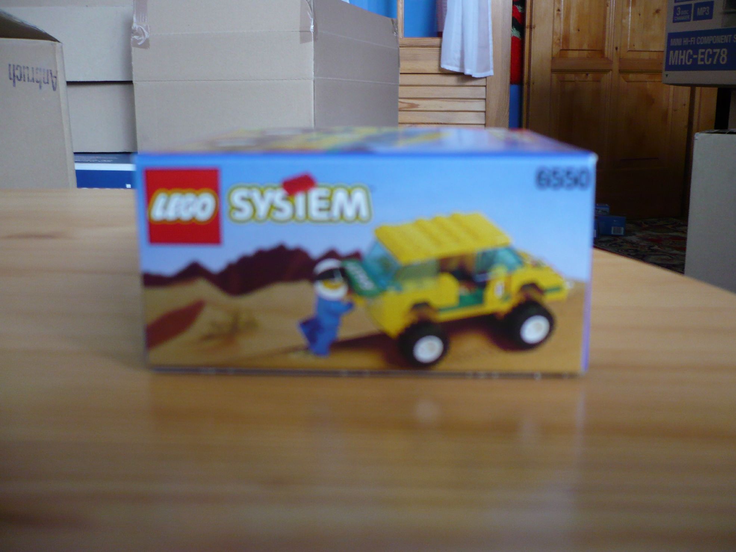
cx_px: 368
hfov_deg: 52.6
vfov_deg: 40.7
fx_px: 744
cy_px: 276
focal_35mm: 35
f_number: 2.8
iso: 160
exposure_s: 1/30
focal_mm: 5.8
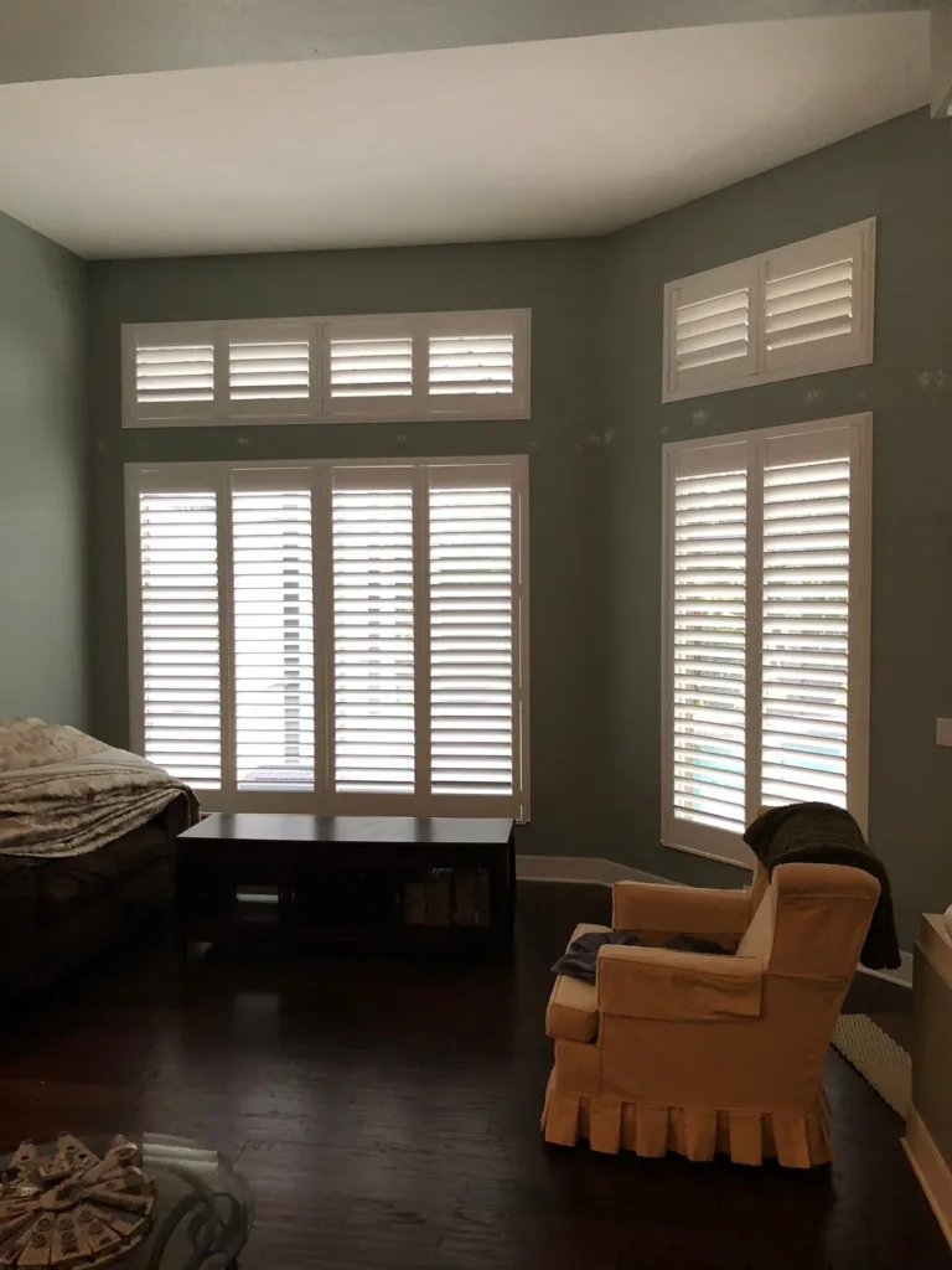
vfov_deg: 61.7
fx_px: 1063
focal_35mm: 29
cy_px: 635
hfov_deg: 48.2
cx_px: 476
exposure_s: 1/15
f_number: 1.8
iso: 64
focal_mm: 3.99
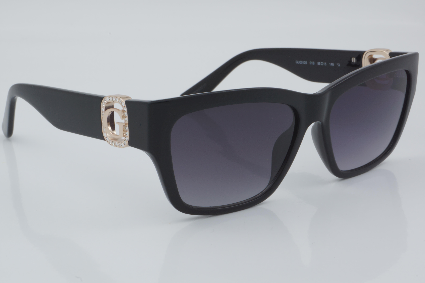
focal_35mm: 82
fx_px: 974
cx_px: 212
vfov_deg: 16.6
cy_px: 142
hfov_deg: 24.6
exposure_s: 1/4
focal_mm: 55
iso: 100
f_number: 32
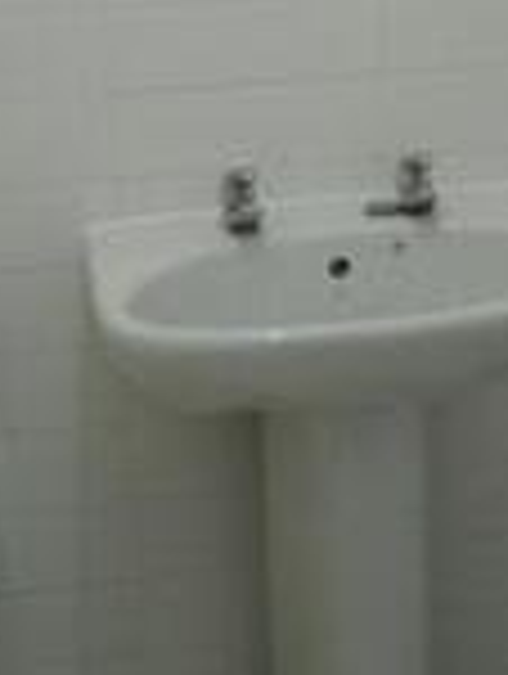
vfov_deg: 19.1
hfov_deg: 14.2
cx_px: 557
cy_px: 151
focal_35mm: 102
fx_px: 1990
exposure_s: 1/20
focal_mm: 6.2
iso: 200
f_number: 2.8
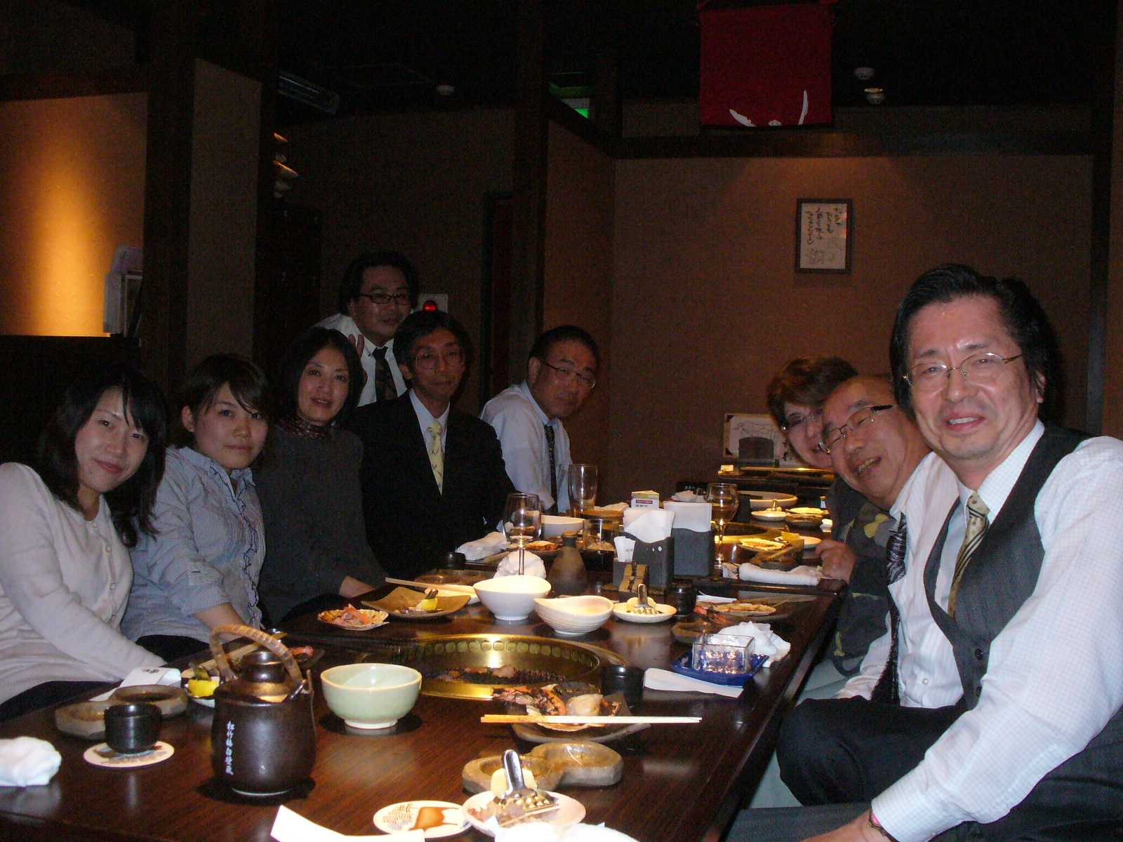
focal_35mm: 37
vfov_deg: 38.7
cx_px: 562
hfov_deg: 50.1
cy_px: 421
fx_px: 1200
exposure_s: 1/60
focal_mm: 6.1
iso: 400
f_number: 2.8
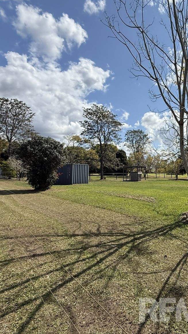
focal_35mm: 21
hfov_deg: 47.9
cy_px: 167
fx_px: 186
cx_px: 170
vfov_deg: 83.8
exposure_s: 1/2841
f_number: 2.2
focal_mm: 2.22
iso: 50
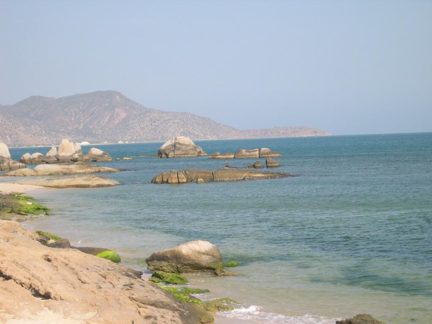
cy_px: 162
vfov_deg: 19.1
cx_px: 216
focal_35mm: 77
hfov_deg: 25.3
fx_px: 961
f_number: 4
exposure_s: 1/549
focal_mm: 16.3
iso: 100
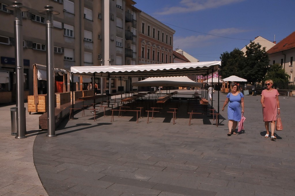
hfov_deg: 53.2
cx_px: 148
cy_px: 98
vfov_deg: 36.8
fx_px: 295
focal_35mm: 36
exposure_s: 1/1250
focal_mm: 24
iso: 800
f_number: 18
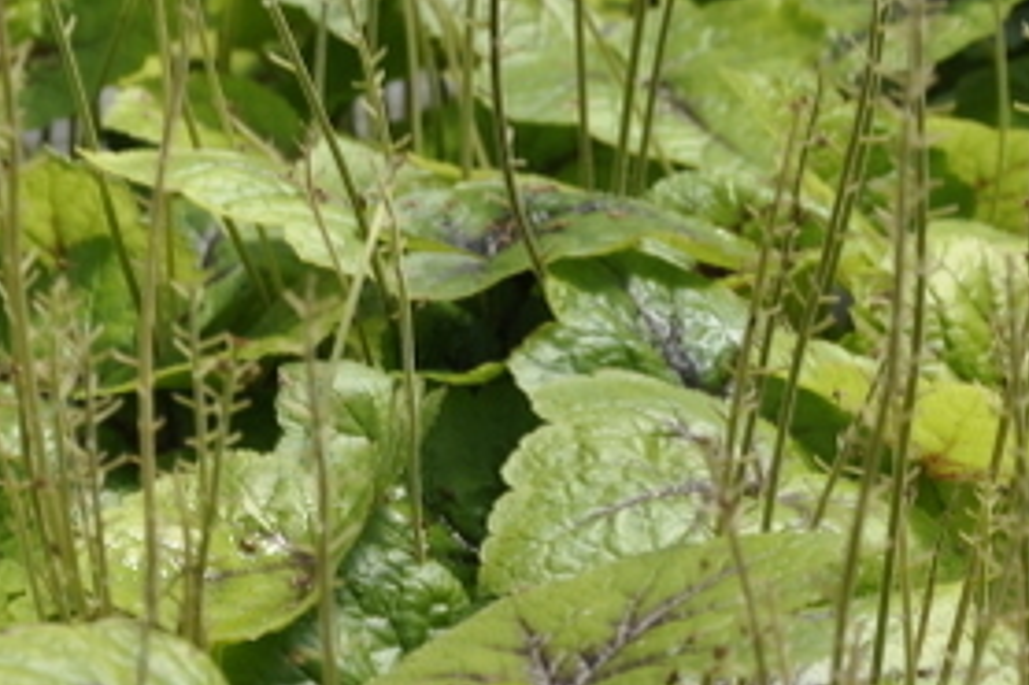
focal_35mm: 268
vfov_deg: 5.1
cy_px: 415
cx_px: 936
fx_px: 7655
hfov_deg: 7.7
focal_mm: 62
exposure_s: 1/320
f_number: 9
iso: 200
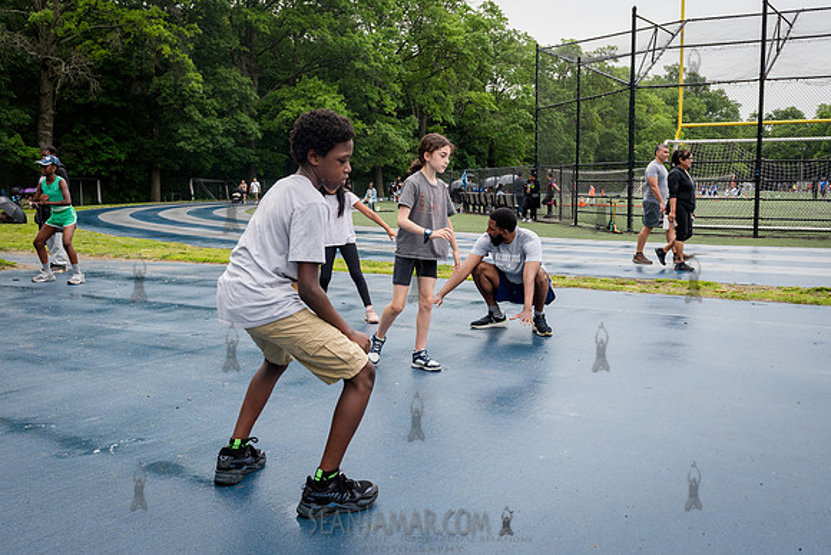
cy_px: 265
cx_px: 427
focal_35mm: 35
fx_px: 813
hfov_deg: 54.2
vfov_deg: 37.7
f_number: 4.5
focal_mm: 26
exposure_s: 1/1000
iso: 400
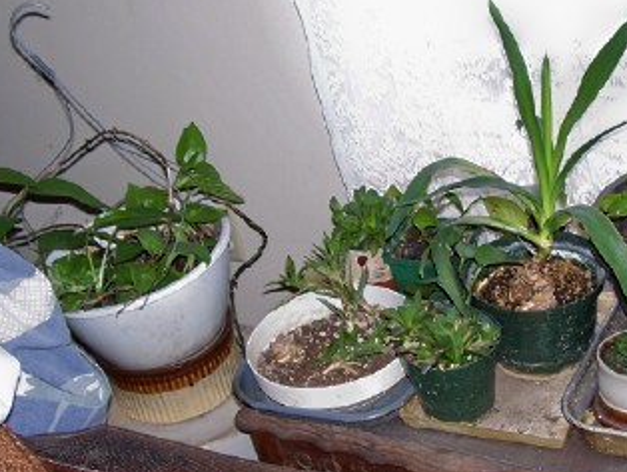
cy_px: 278
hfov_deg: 33.3
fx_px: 1033
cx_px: 439
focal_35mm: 57
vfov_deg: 25.7
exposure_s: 1/60
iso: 80
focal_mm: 6
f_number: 2.8
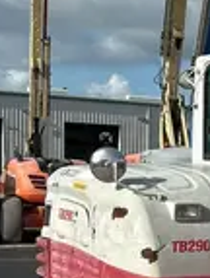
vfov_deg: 14.6
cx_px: 416
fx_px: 1071
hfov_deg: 10.3
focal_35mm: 133
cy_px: 256
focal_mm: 5.7
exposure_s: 1/5319
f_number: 1.5
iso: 50
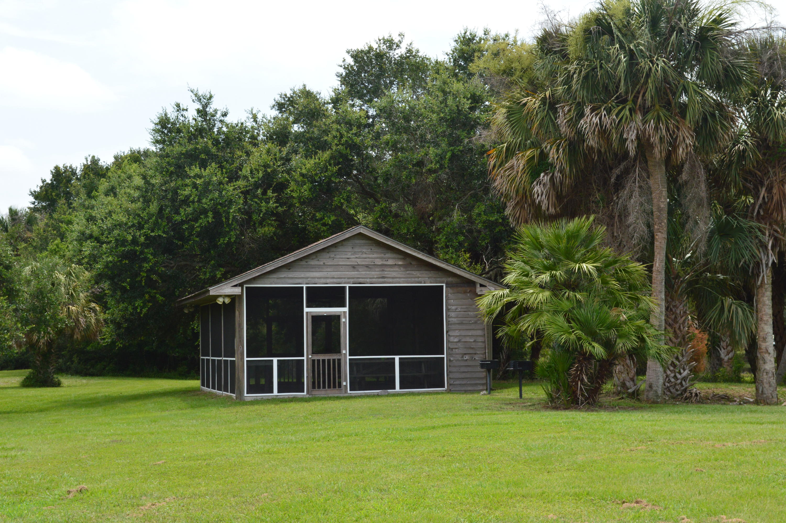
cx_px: 393
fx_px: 1472
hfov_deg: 29.9
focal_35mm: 68
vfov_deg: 20.1
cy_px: 262
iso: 400
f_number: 10
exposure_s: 1/320
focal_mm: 45
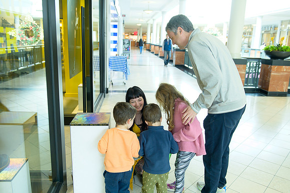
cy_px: 96
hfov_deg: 60.3
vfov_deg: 42.3
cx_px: 145
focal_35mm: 31
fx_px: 250
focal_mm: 31
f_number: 3.5
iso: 400
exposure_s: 1/200
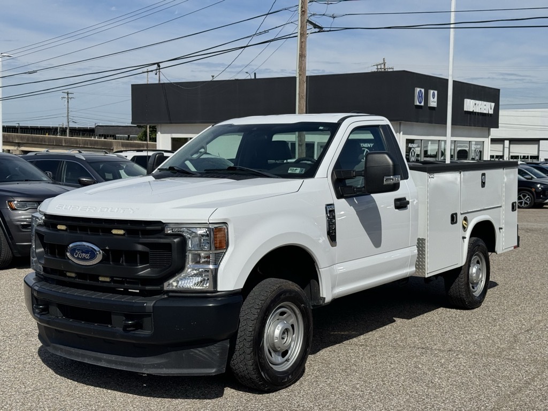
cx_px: 274
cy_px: 206
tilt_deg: -0.7
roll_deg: +1.9
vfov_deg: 30.3
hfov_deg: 39.7
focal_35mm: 48
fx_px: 760
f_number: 1.78
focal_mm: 6.76
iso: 64
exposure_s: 1/9009
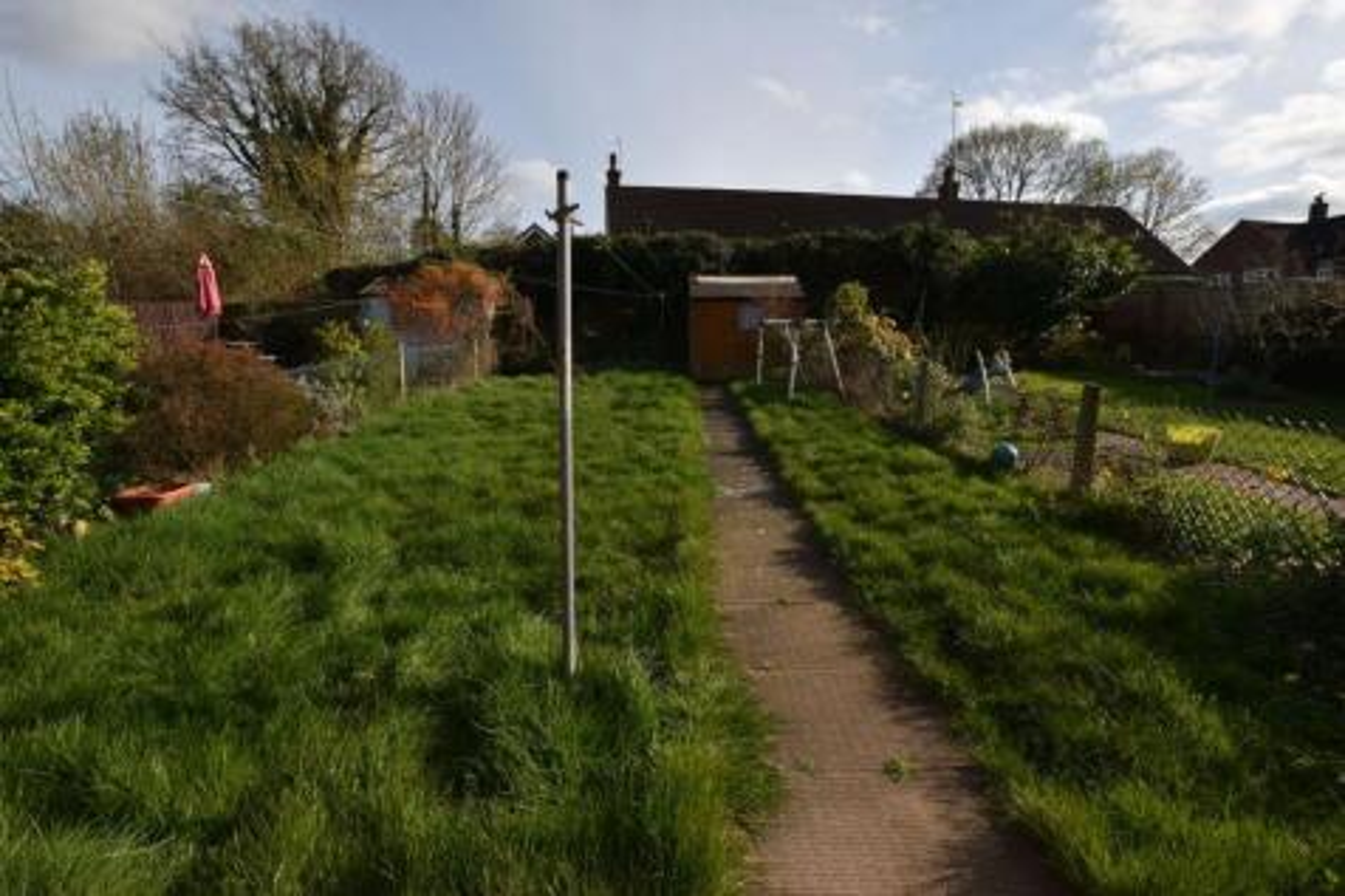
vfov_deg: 77.3
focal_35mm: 15
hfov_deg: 100.4
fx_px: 560
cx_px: 672
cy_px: 448
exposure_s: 1/200
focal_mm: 10
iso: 100
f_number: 9
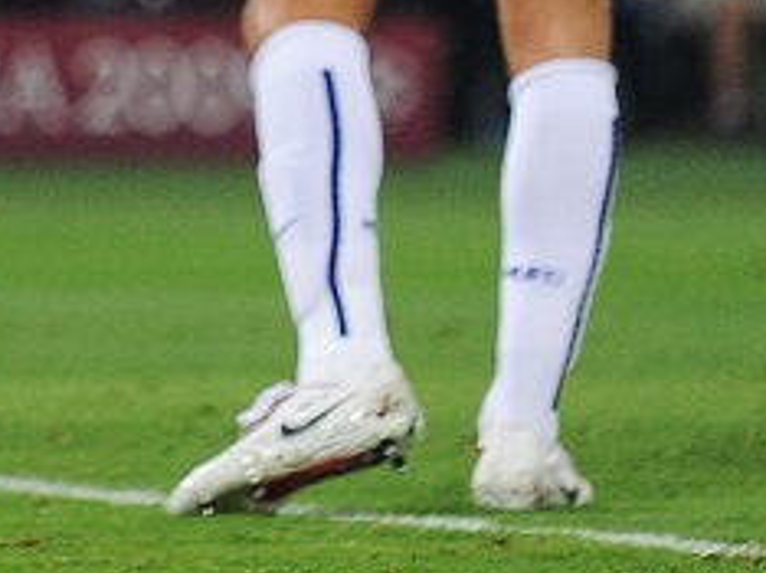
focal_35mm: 616
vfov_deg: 2.4
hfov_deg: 3.2
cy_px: -208
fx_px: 13617
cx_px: -239
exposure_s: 1/1000
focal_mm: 150
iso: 1600
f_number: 2.8
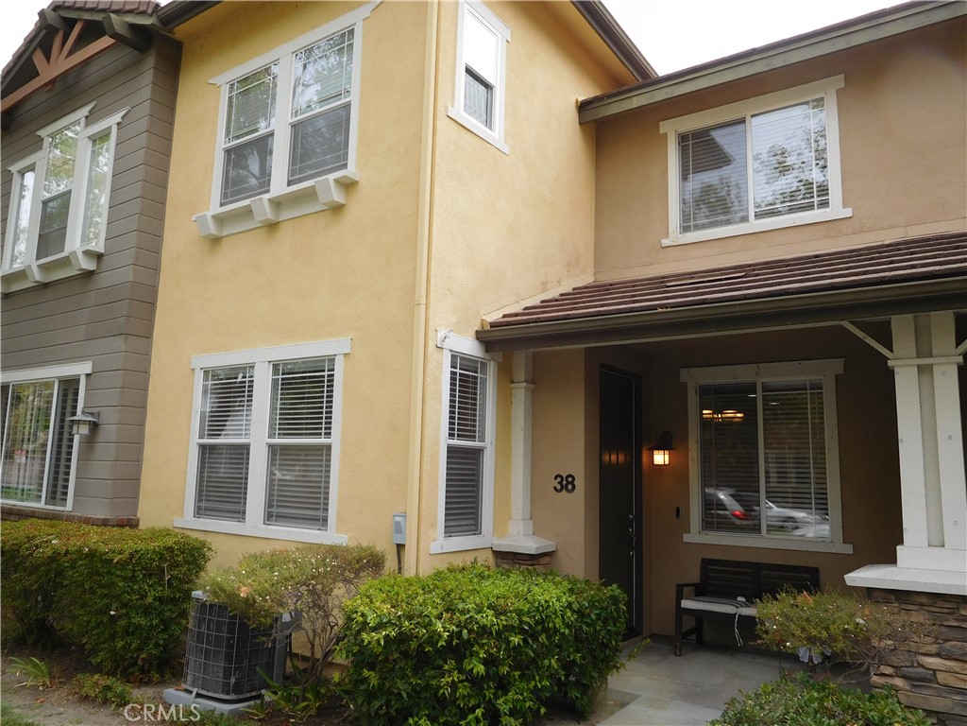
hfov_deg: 69.4
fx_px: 698
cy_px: 363
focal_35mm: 25
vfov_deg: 54.9
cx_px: 484
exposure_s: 1/500
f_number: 3.4
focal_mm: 4.5
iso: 125
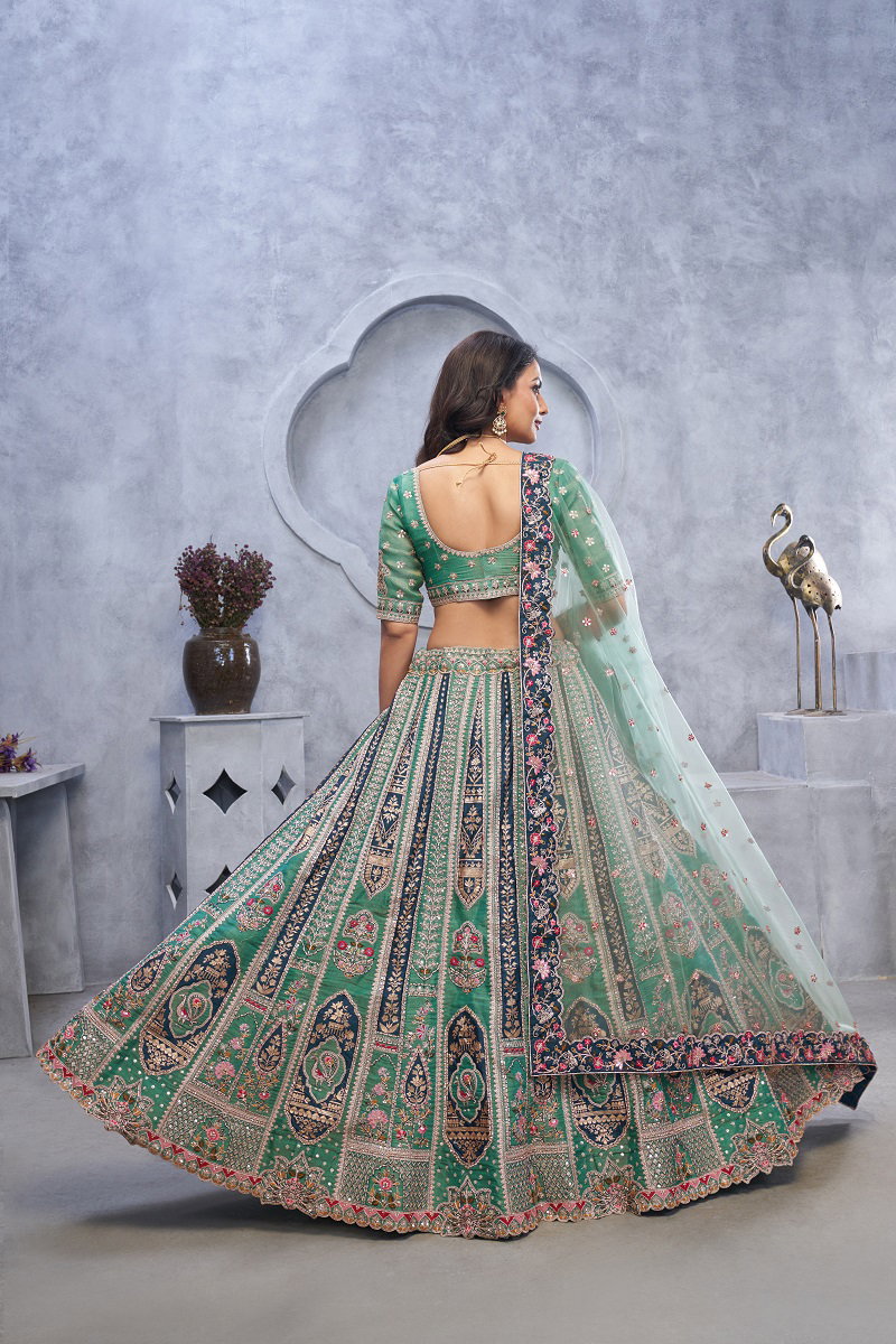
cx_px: 448
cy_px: 672
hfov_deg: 41.1
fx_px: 1195
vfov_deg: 58.7
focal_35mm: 32
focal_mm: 32
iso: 640
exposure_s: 1/160
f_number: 5
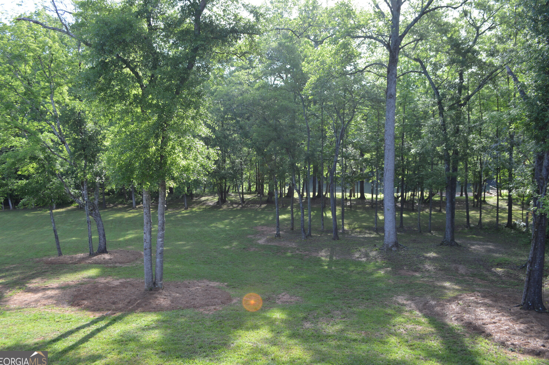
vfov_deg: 46.3
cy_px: 181
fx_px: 427
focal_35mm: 28
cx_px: 276
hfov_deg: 65.5
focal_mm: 18
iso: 220
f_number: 5.6
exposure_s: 1/125
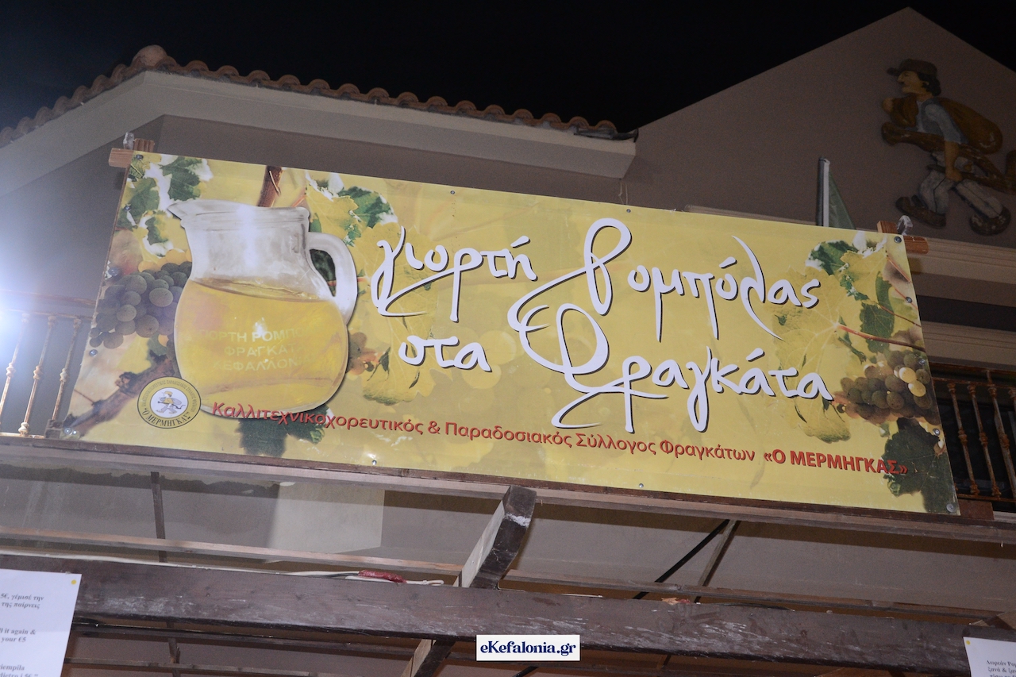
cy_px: 338
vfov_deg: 35.5
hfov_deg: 51.3
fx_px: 1058
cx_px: 508
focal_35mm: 38
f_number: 4
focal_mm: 25
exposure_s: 1/100
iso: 1600
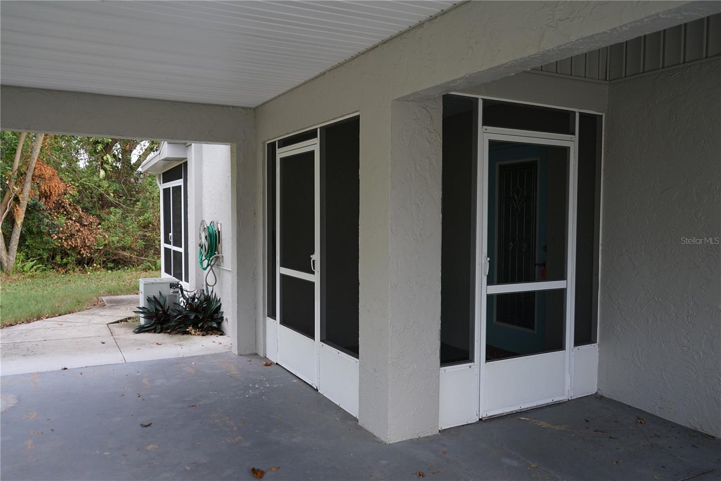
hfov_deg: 65.5
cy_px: 240
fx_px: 561
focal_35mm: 28
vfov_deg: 46.4
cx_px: 360
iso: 500
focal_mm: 28
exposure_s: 1/160
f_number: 4
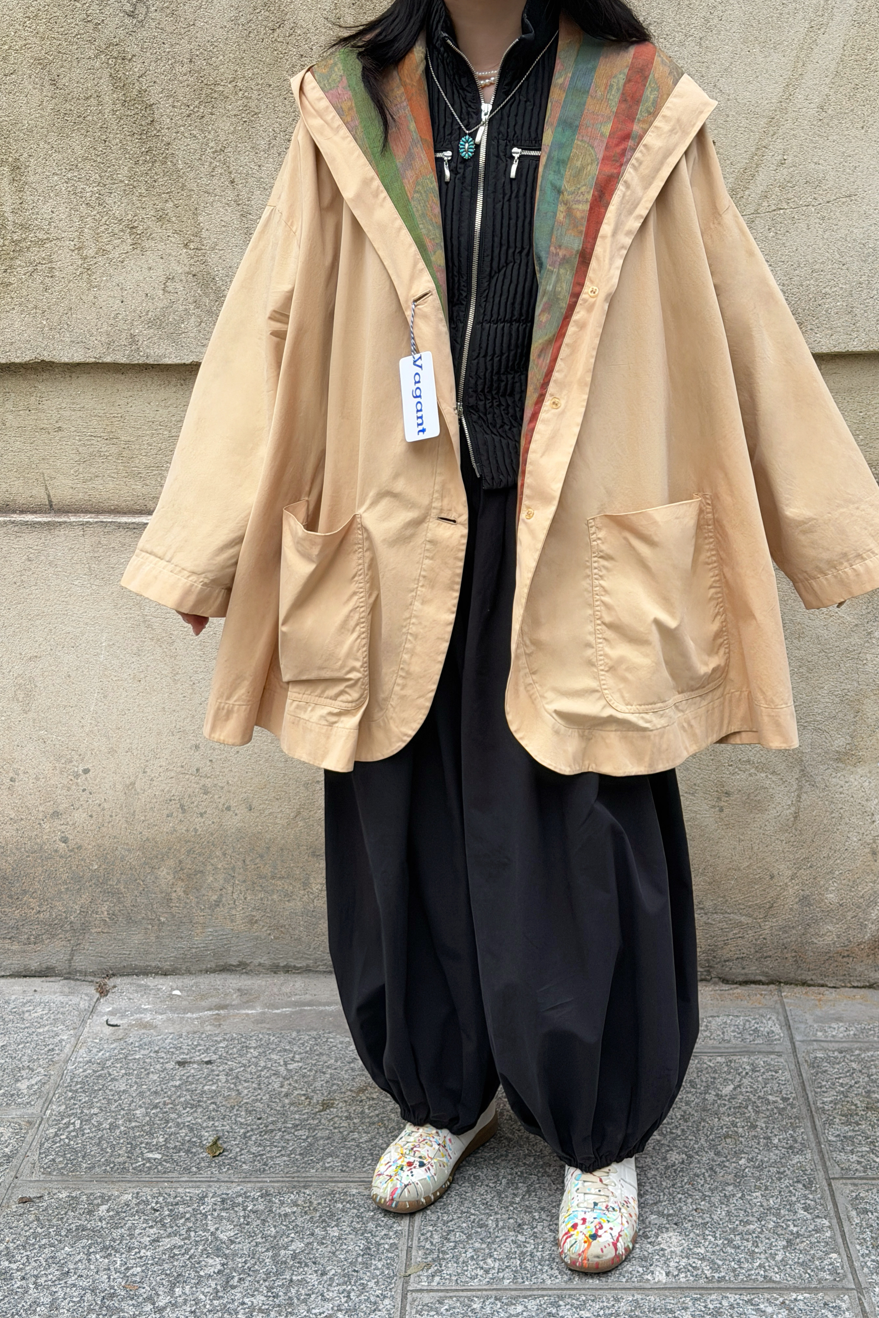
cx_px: 492
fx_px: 1831
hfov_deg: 27.0
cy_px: 658
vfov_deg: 39.6
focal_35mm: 50
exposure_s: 1/1000
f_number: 1.78
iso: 64
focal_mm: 6.76
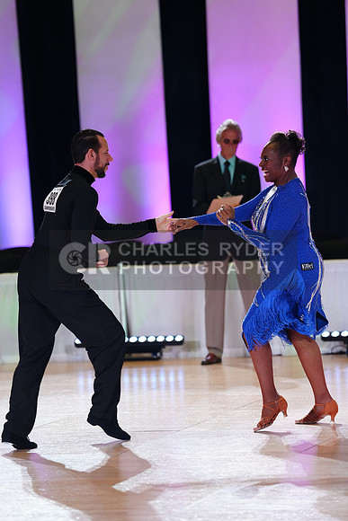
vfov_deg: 12.8
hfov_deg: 8.6
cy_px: 260
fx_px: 2318
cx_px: 174
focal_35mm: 160
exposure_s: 1/400
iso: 2000
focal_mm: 160
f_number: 2.8
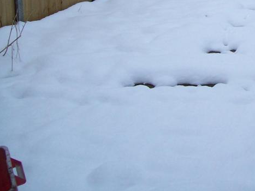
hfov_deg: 23.4
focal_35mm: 79
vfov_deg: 18.0
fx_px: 582
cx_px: 269
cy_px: -14
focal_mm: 6
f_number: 2.7
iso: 80
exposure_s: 1/540
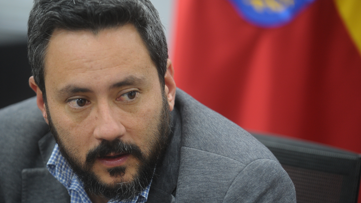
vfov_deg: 8.2
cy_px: 114
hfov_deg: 14.5
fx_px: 1417
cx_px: 178
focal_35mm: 148
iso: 1600
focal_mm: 125
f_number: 2.8
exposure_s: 1/125
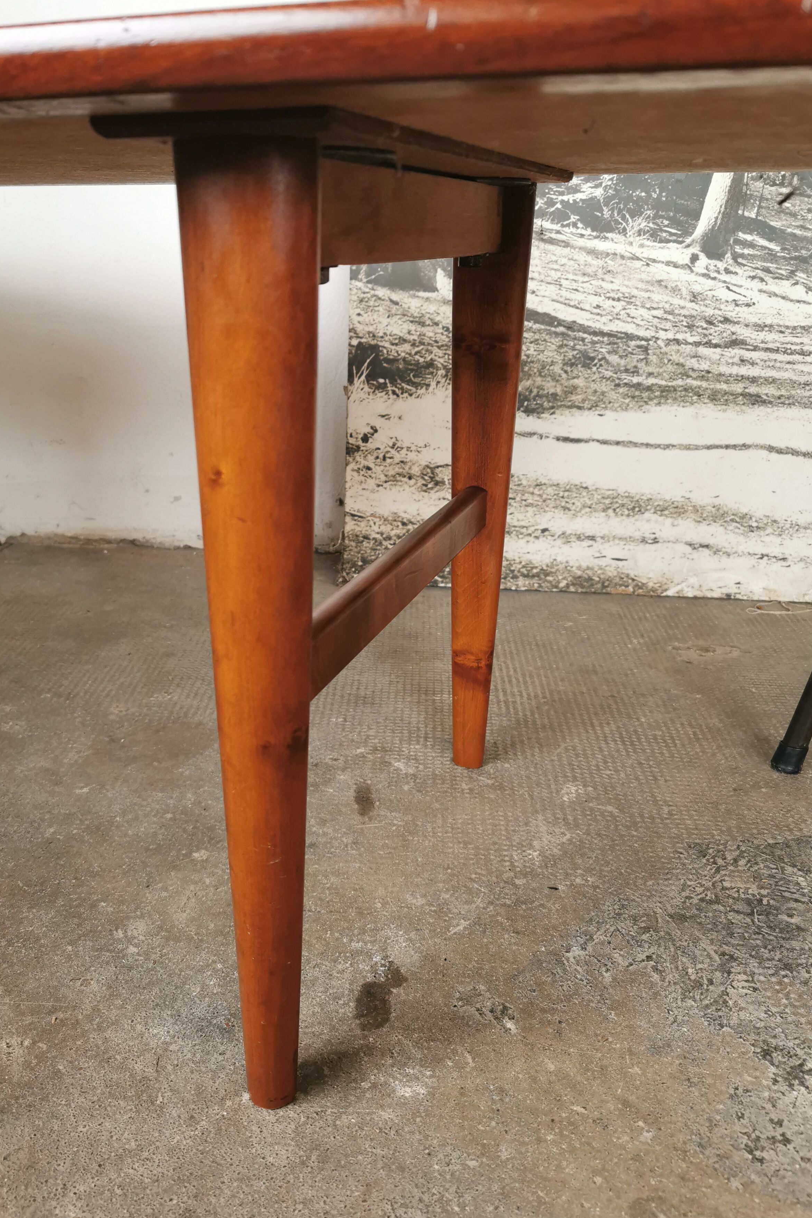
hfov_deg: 44.9
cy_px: 610
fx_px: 981
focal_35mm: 29
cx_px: 354
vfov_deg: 63.7
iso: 125
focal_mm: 5.56
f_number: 1.6
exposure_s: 1/50
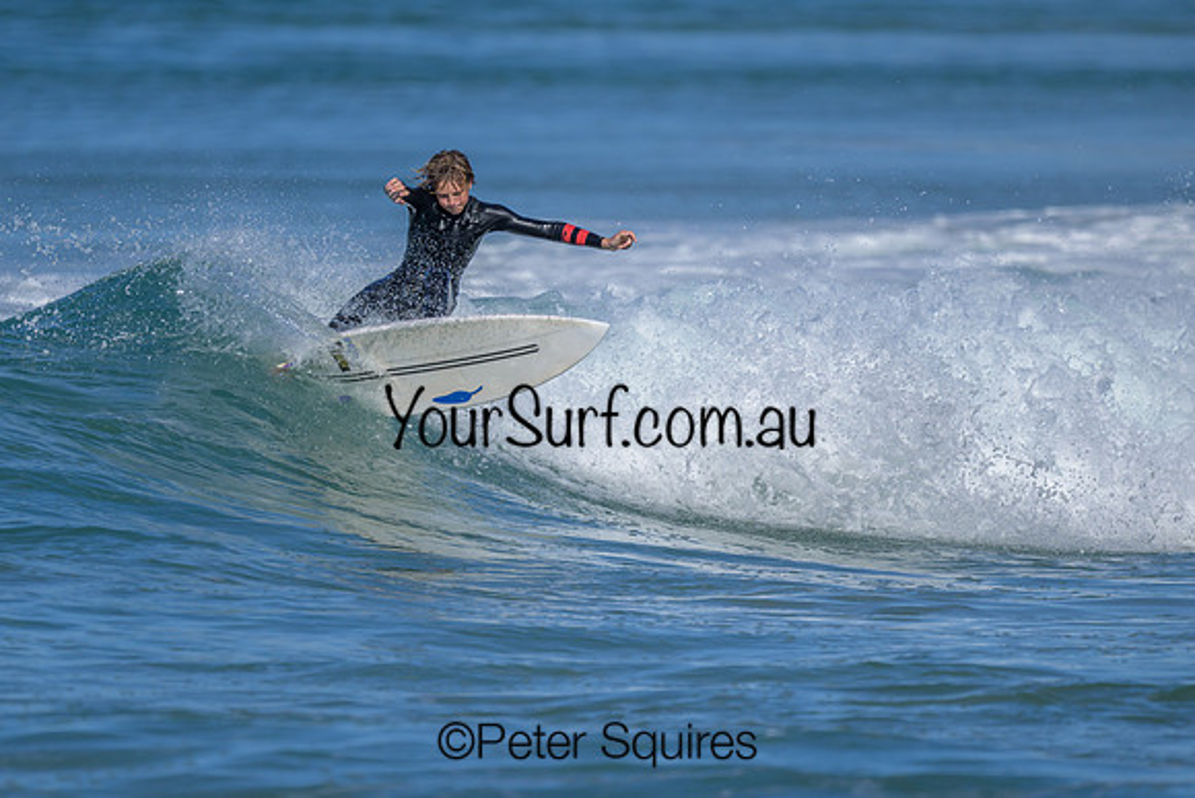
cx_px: 446
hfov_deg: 1.9
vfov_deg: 1.3
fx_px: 36286
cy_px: 443
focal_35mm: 1093
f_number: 6.3
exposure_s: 1/2000
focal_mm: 800
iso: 180
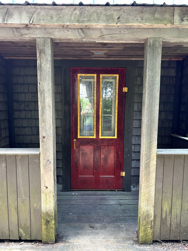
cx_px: 94
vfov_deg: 67.3
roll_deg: -0.1
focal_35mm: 26
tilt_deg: -4.0
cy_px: 126
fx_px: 188
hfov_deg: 53.1
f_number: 1.5
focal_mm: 5.7
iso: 160
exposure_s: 1/60
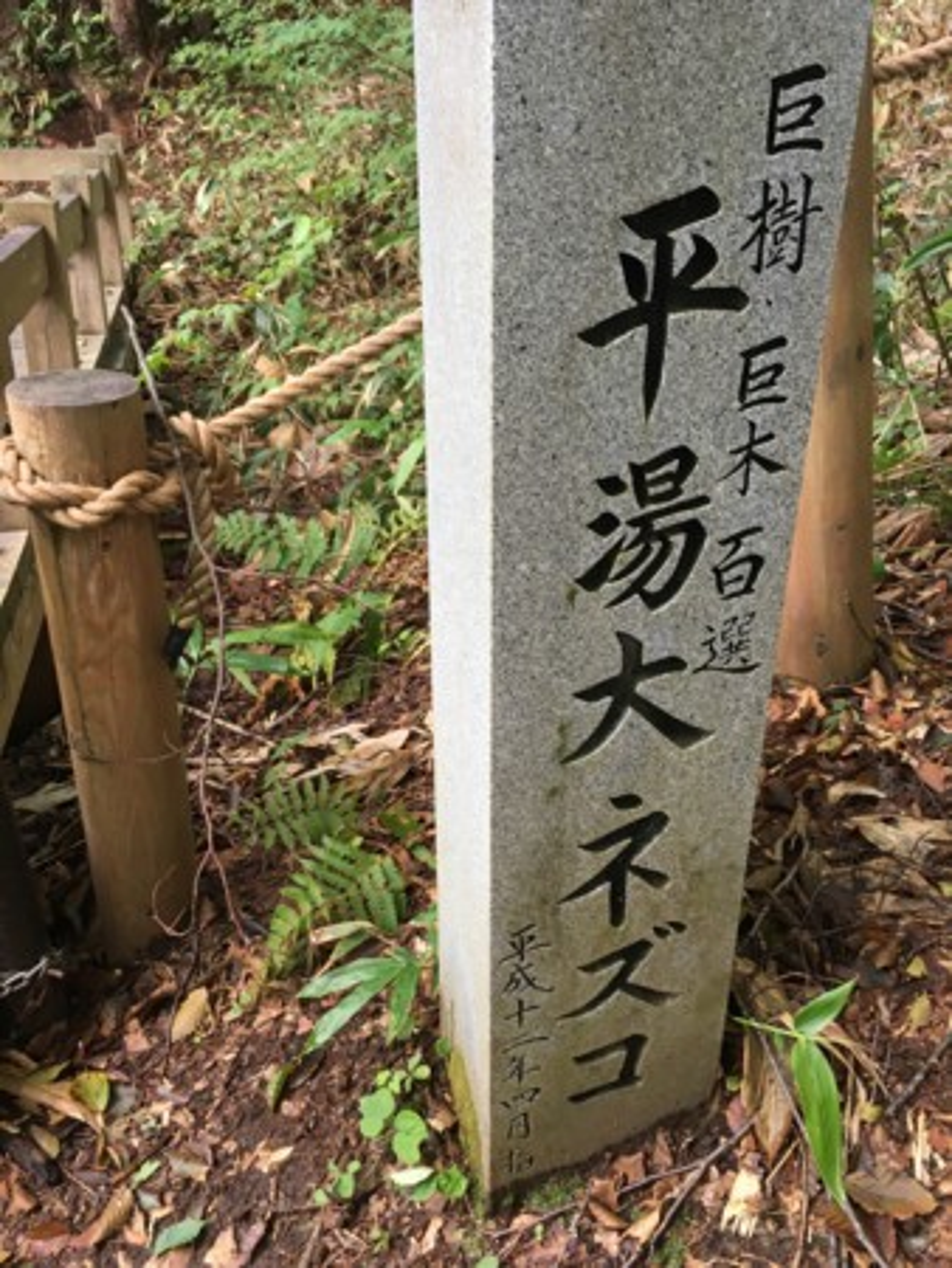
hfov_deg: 48.3
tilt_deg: -27.3
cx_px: 476
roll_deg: -2.8
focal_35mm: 29
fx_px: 1062
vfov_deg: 61.6
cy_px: 634
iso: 25
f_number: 2.2
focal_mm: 4.15
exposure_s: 1/30
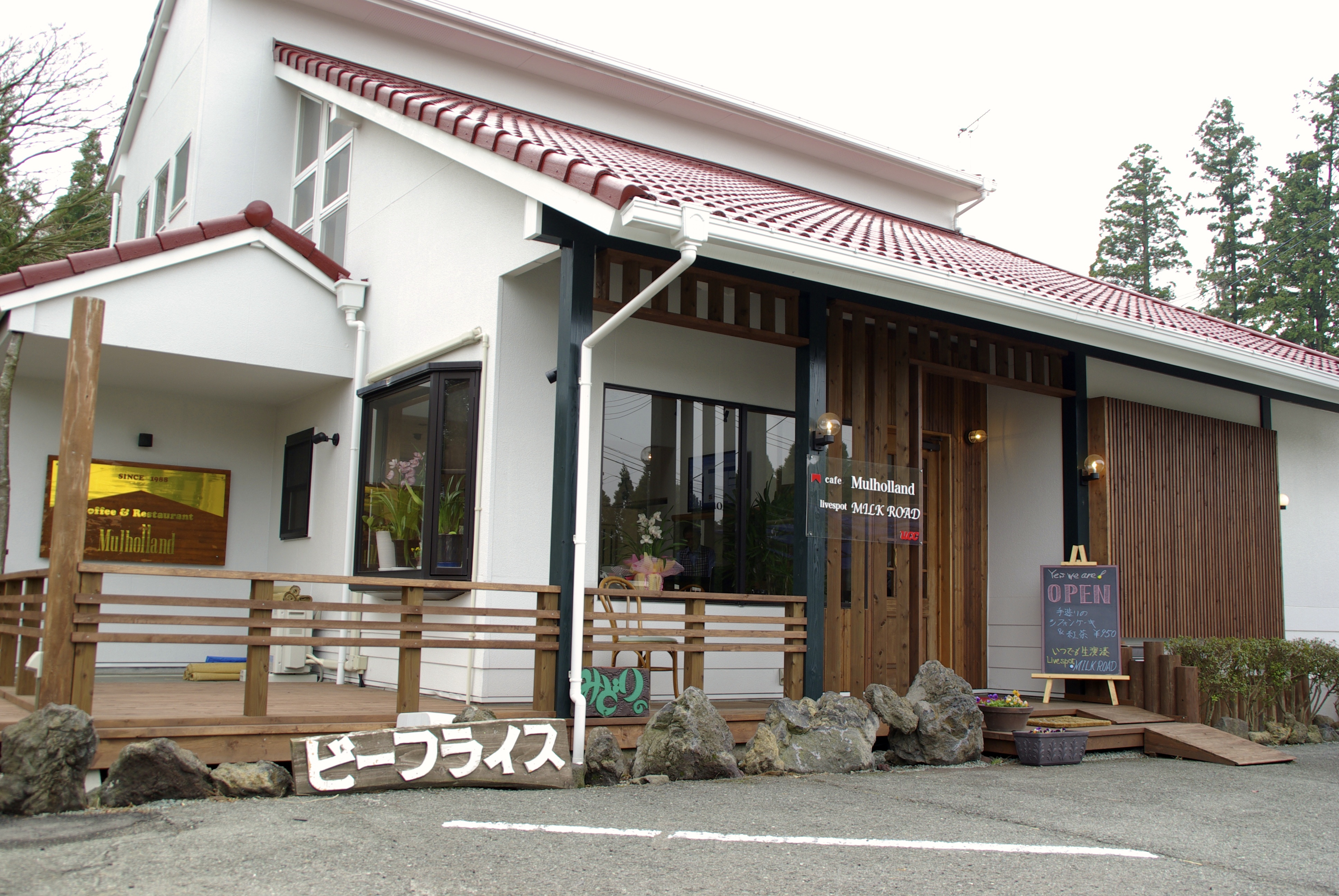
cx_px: 670
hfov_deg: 53.1
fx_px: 1341
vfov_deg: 37.0
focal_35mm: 36
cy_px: 448
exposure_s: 1/90
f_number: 5.6
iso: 100
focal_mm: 24
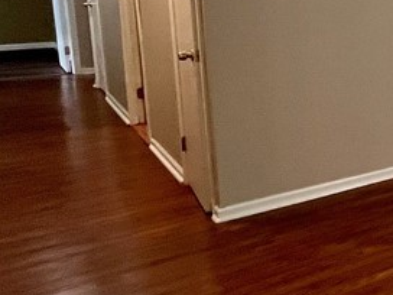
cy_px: 48
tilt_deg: -8.7
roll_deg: -0.7
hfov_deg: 23.3
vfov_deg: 28.8
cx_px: 682
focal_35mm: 49
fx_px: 556
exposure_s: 1/120
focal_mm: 1.57
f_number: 1.8
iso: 250
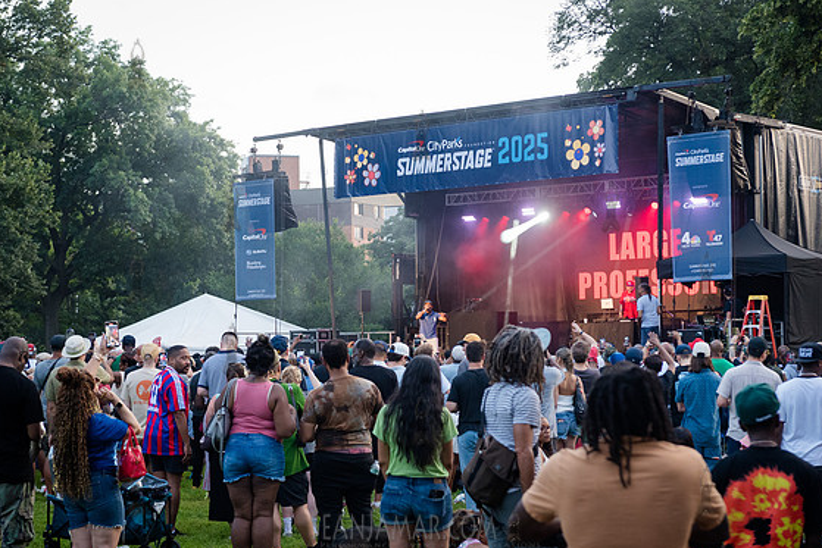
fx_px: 1804
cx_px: 421
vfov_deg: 17.3
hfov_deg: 25.7
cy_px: 277
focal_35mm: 79
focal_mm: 70
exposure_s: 1/400
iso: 2000
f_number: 4.5
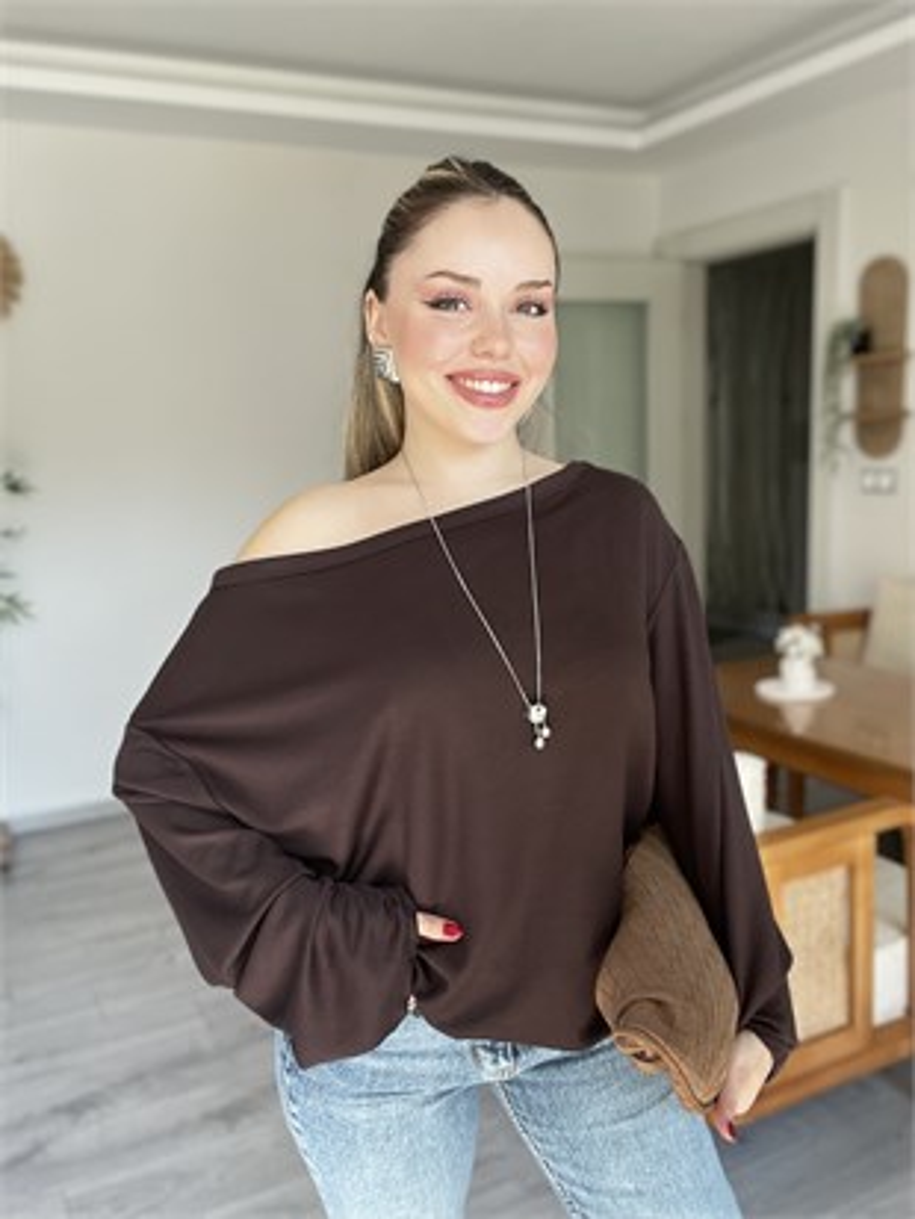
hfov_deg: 46.8
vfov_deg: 59.9
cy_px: 610
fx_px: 1057
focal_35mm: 30
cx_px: 458
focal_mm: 2.71
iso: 64
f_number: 2.2
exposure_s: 1/121
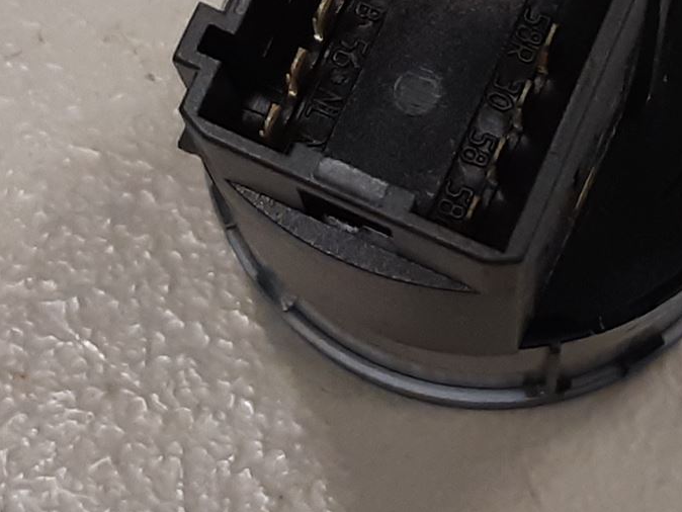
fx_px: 1557
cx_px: 467
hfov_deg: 24.6
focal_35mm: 79
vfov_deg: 17.7
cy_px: -116
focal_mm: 3.93
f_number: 1.7
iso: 125
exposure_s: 1/50
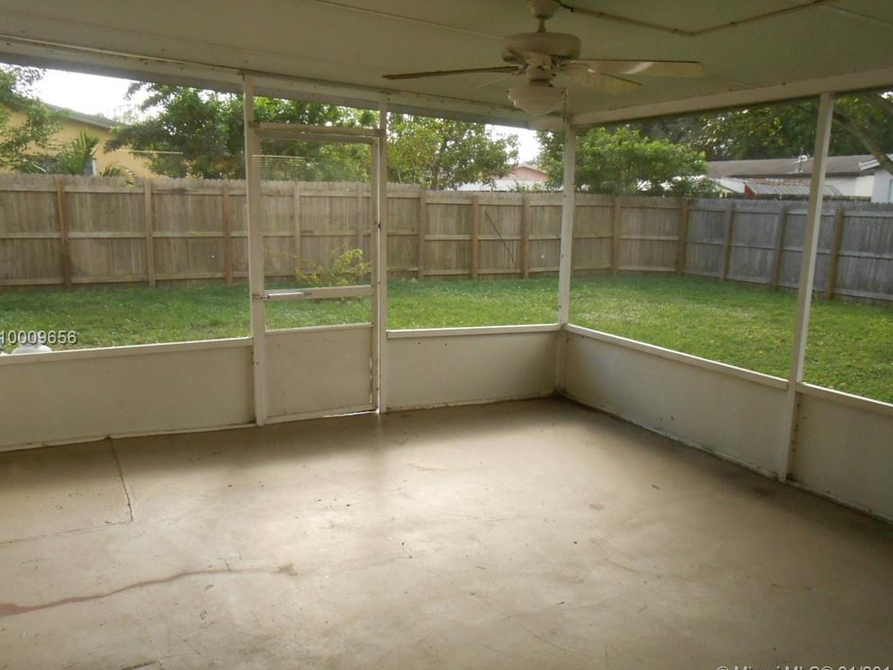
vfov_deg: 51.4
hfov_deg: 65.3
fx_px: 697
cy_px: 339
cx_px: 446
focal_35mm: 27
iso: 320
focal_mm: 4.6
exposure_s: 1/250
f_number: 3.5
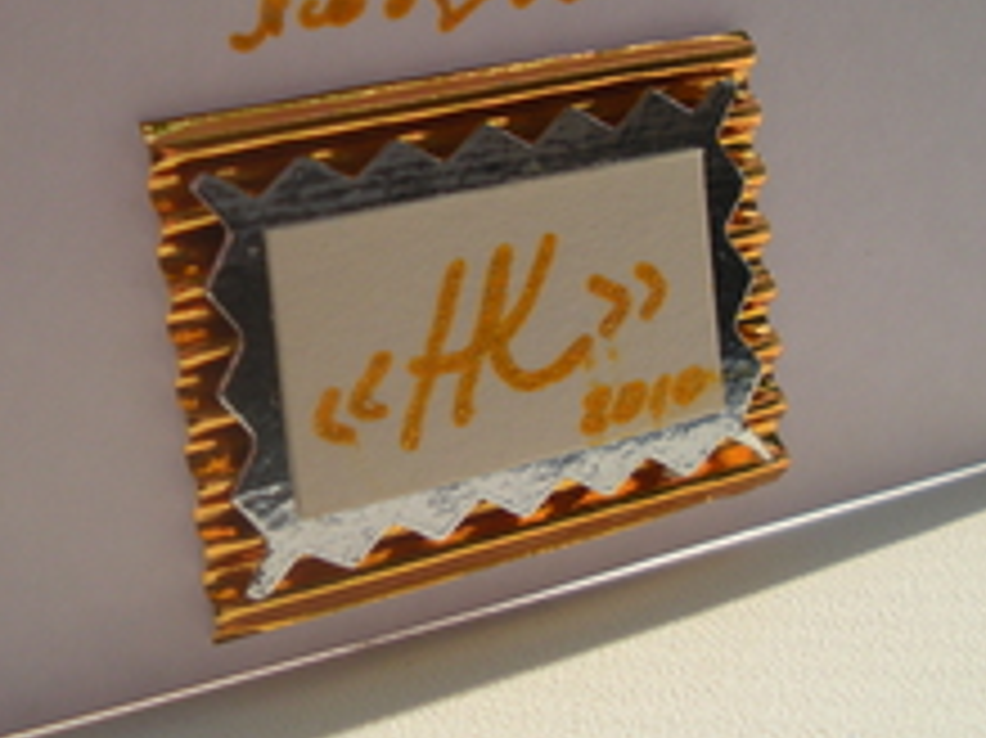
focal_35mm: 74
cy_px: 234
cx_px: 378
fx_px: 2107
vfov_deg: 19.8
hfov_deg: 26.3
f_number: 3.5
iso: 64
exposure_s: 1/199
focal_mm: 6.3
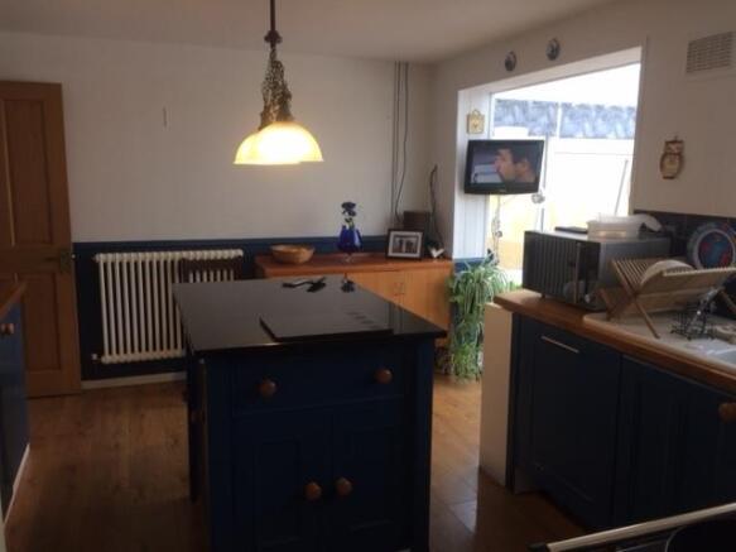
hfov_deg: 61.7
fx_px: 616
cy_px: 276
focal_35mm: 29
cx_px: 368
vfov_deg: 48.2
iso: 50
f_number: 2.2
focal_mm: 4.15
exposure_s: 1/50
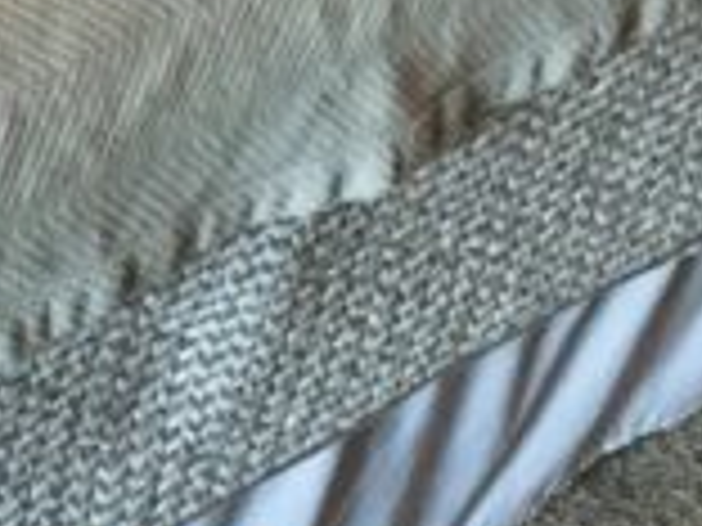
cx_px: -774
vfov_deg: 9.8
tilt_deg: -37.7
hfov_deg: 11.7
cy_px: -72
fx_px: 3022
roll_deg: -3.0
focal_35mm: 149
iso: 200
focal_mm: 4.15
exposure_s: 1/15
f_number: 2.2
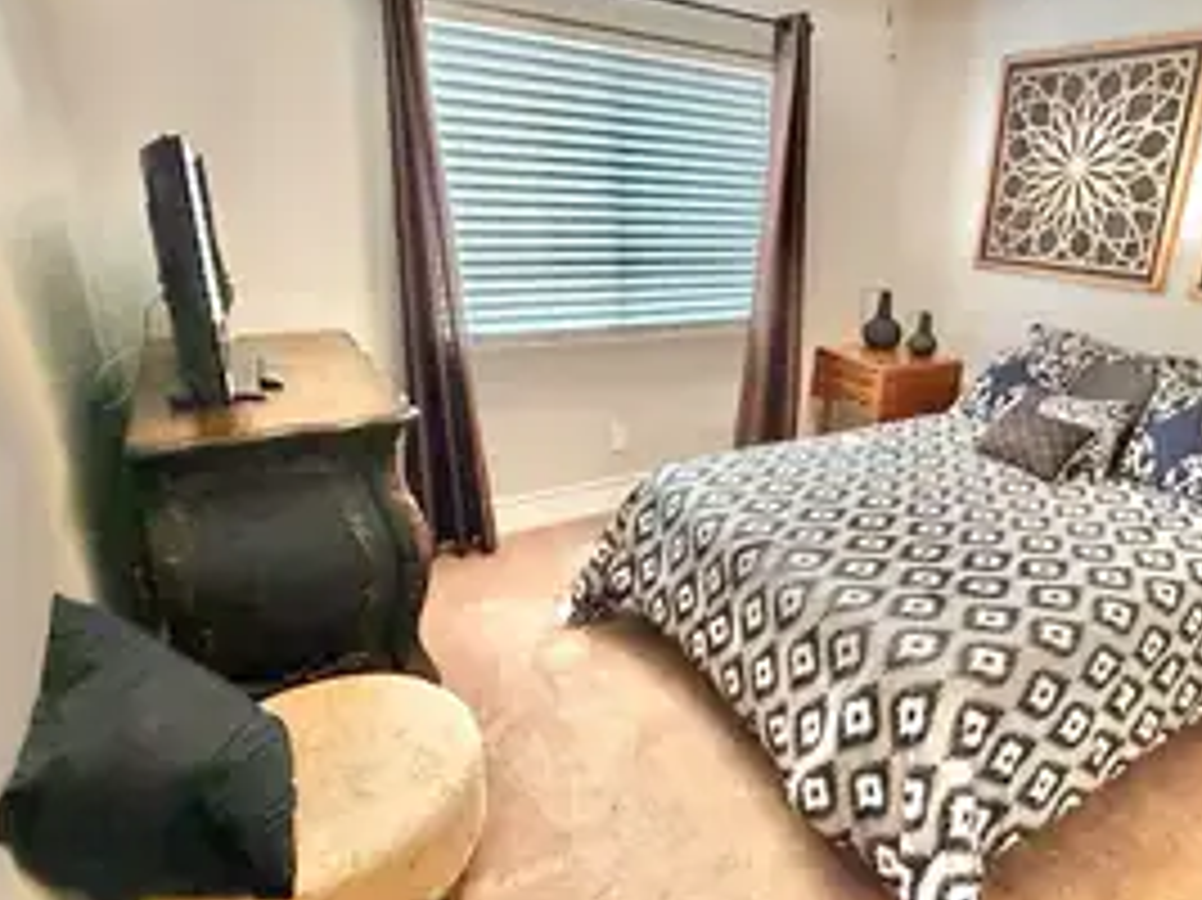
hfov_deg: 77.2
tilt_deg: -18.8
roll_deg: -3.0
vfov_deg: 63.4
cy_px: 446
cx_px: 770
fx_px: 729
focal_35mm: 21
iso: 500
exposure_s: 1/60
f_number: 2.2
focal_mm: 2.22
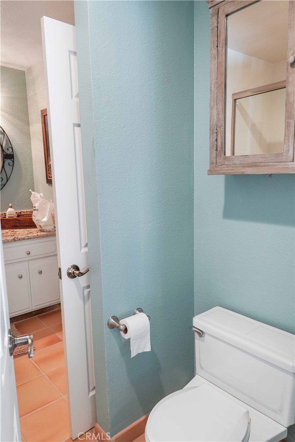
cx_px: 148
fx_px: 295
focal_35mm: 24
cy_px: 221
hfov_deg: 53.1
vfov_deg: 73.7
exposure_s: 1/50
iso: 500
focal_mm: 16
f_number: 3.2
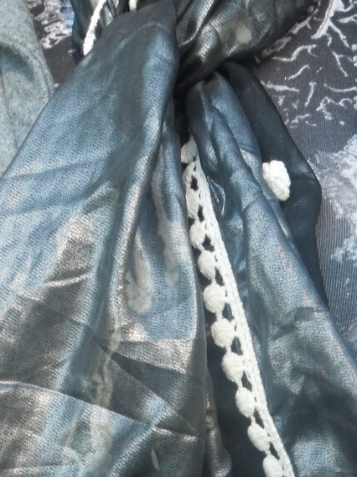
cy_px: 500
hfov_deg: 19.3
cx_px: 226
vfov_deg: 24.3
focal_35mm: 76
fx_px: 1045
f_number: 3.5
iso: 100
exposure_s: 1/90
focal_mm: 4.9
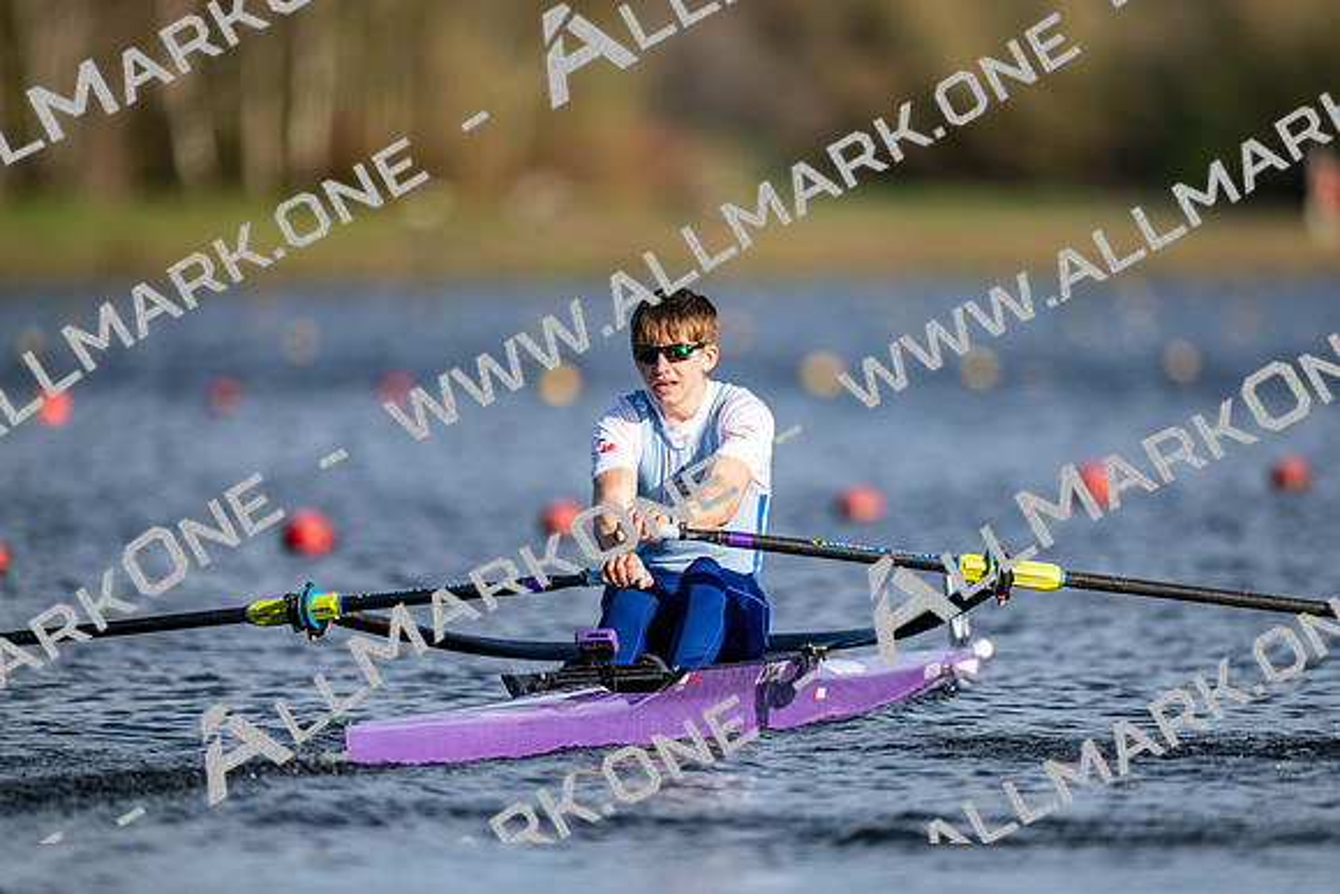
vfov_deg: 2.3
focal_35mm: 600
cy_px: 447
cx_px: 670
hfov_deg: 3.4
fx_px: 22338
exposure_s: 1/5000
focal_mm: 600
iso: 500
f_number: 4
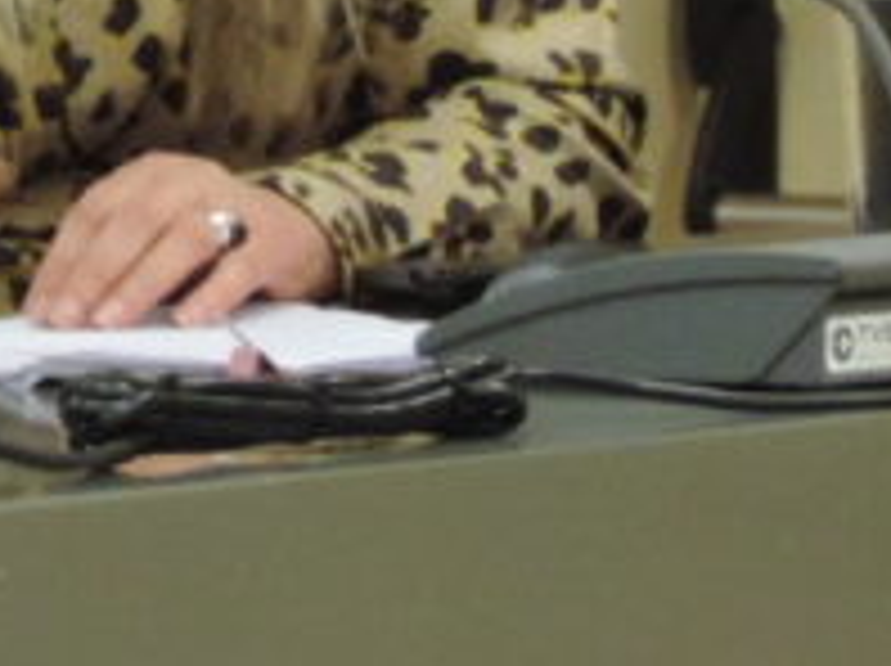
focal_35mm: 621
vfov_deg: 2.4
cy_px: -302
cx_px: -742
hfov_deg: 3.2
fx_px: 15965
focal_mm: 21.4
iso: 800
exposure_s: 1/20
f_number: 4.2
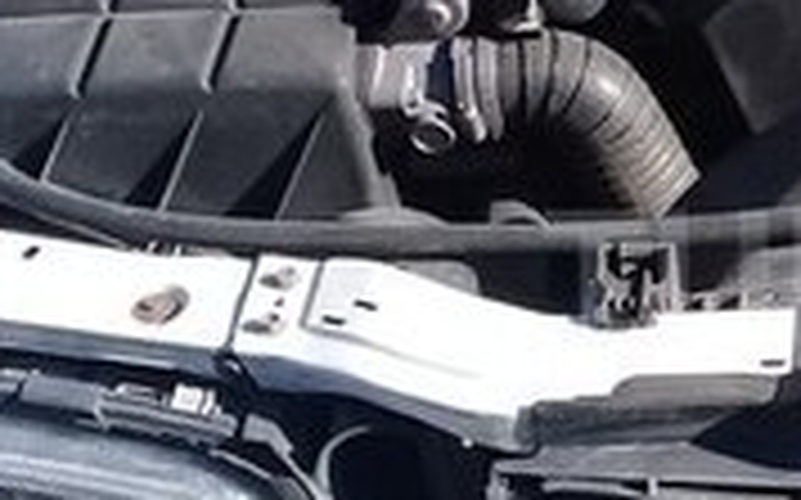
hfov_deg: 16.3
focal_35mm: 122
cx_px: 1004
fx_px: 2662
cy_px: 277
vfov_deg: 10.7
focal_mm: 3.3
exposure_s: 1/524
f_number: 2.2
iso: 50
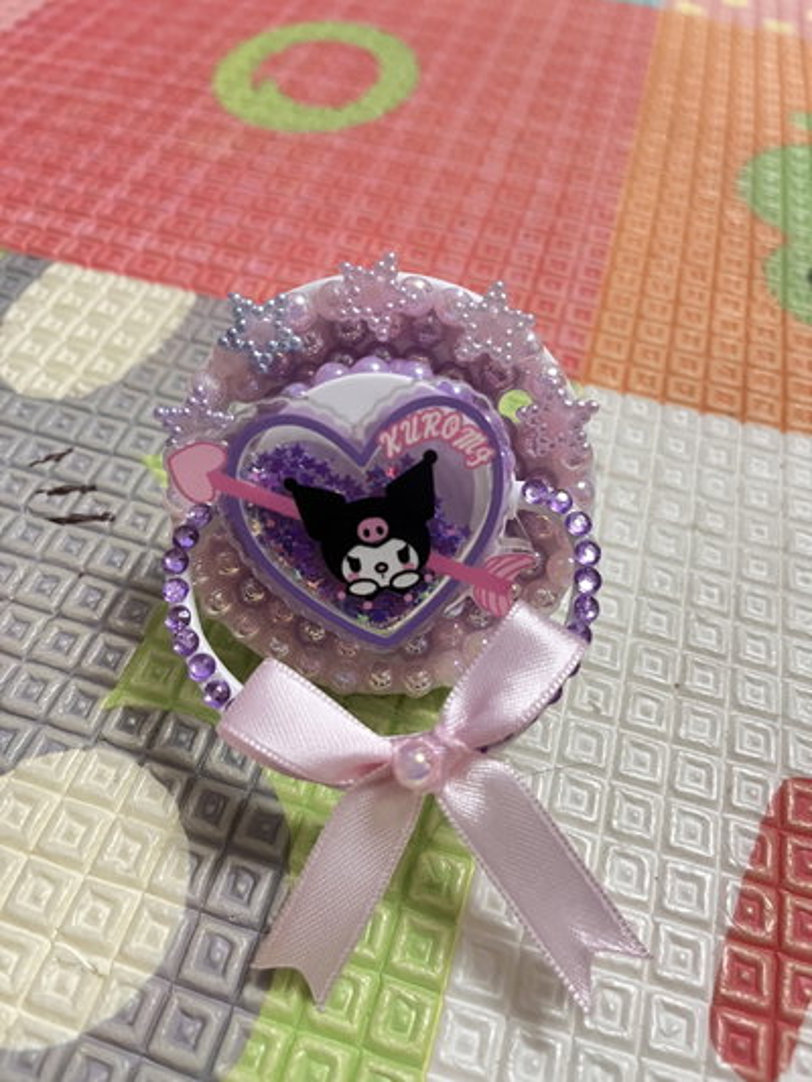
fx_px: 813
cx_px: 406
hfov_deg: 53.1
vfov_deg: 67.3
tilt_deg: -52.9
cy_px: 541
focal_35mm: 26
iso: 1000
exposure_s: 1/30
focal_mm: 5.1
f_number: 1.6
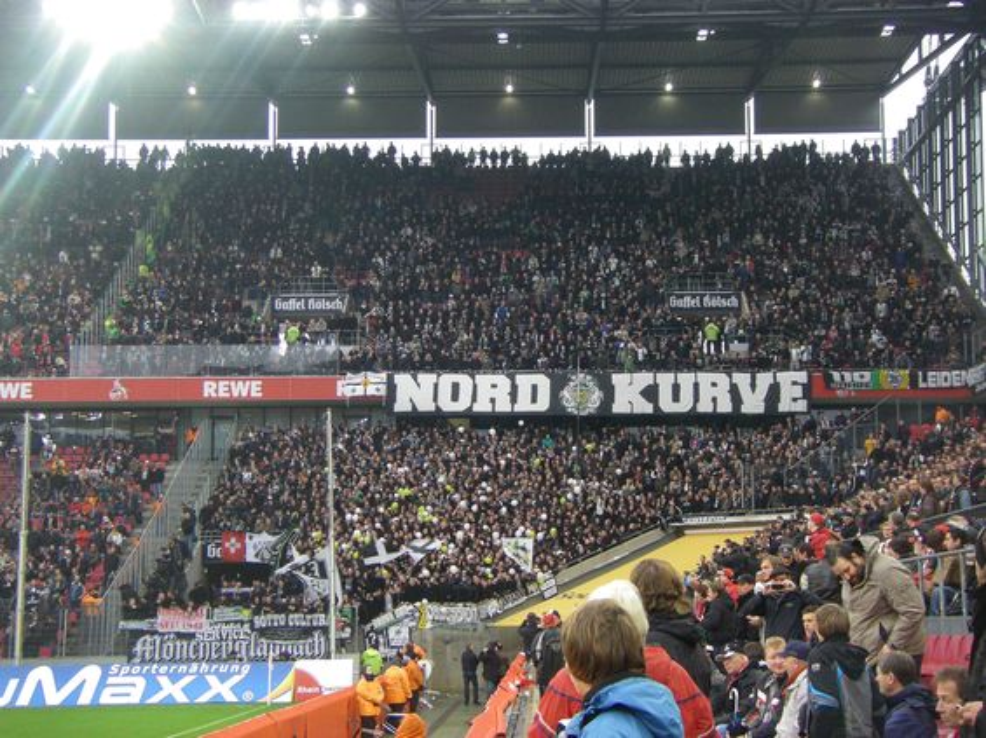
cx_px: 493
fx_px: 1765
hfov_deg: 31.2
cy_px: 369
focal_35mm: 62
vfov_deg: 23.6
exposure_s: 1/60
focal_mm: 10.3
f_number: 3.8
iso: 250
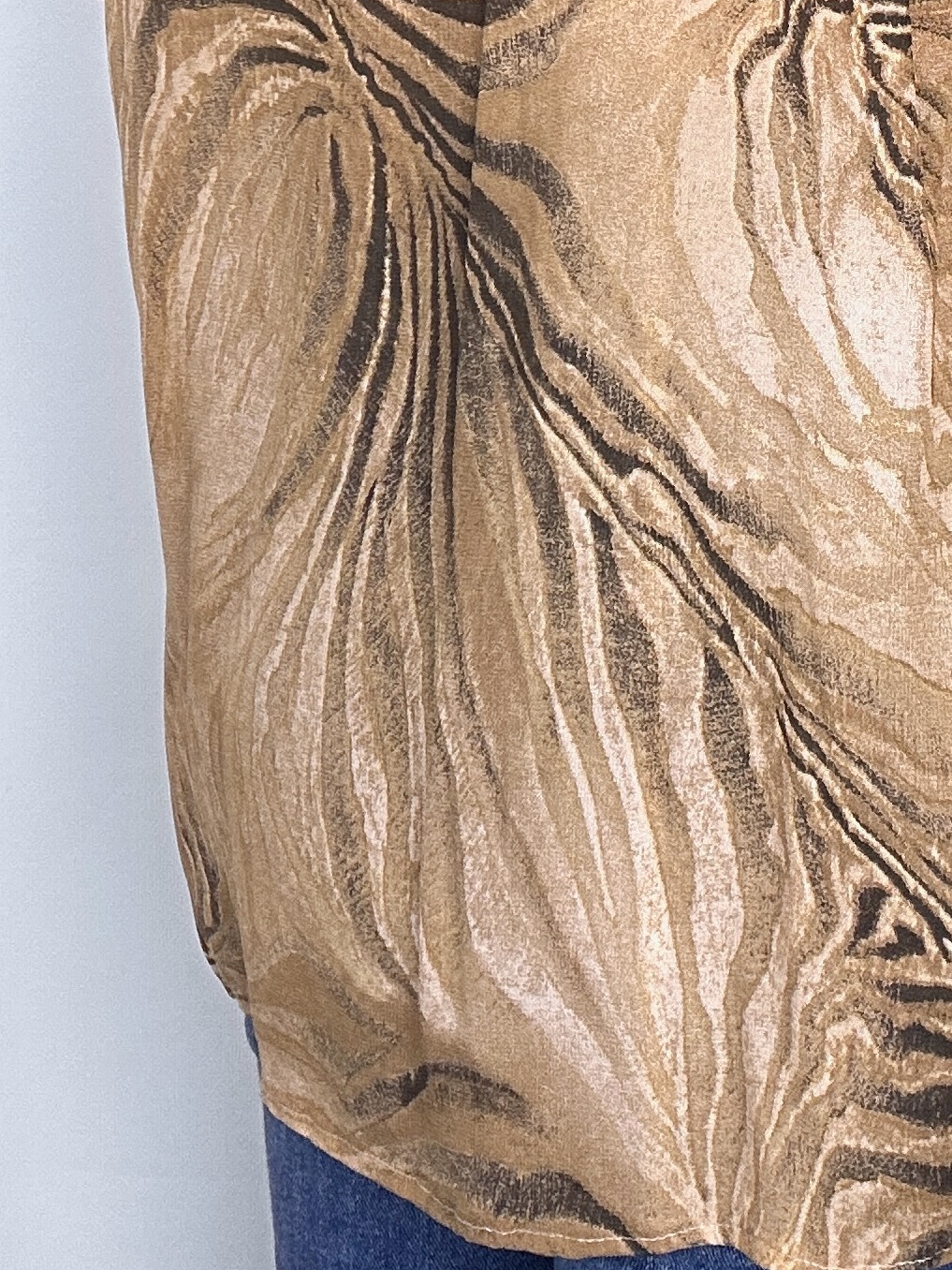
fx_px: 2420
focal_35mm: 66
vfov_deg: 27.9
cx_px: 718
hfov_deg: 22.0
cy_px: 35
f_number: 1.9
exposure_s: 1/100
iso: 50
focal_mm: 2.69
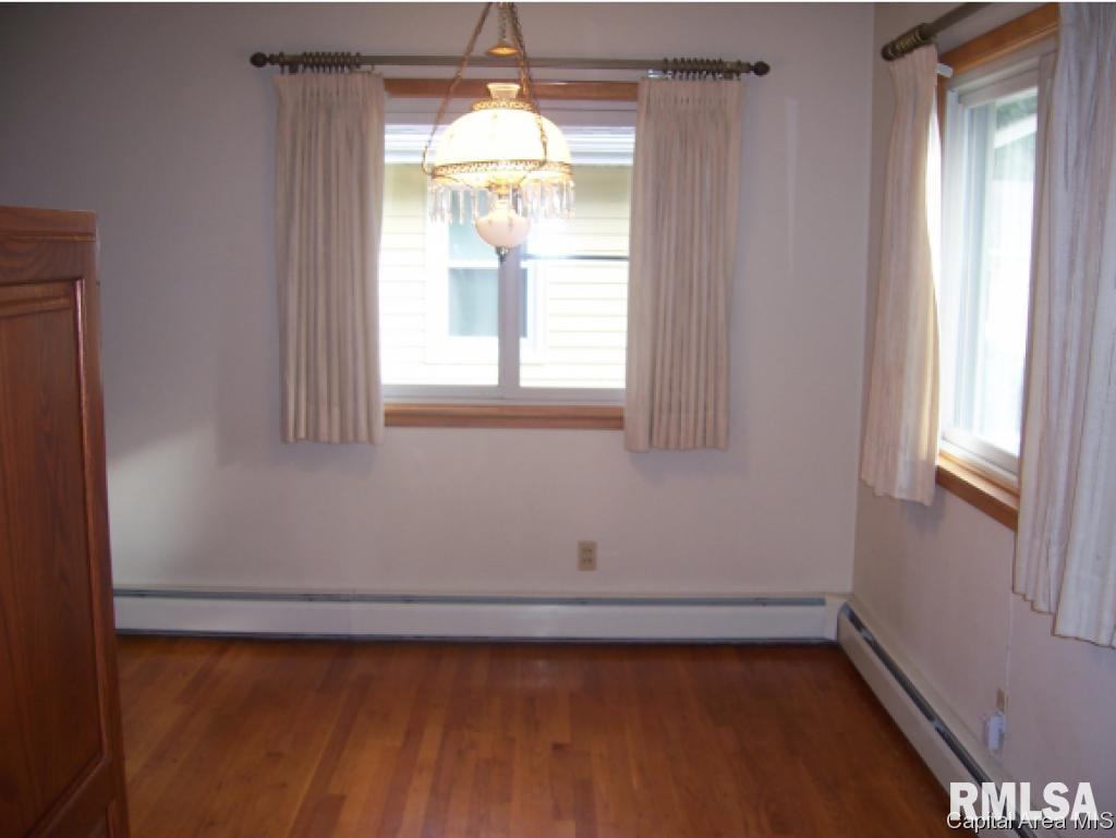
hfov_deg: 51.3
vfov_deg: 39.7
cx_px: 558
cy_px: 419
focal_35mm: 36
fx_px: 1161
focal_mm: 6
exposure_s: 1/60
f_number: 3
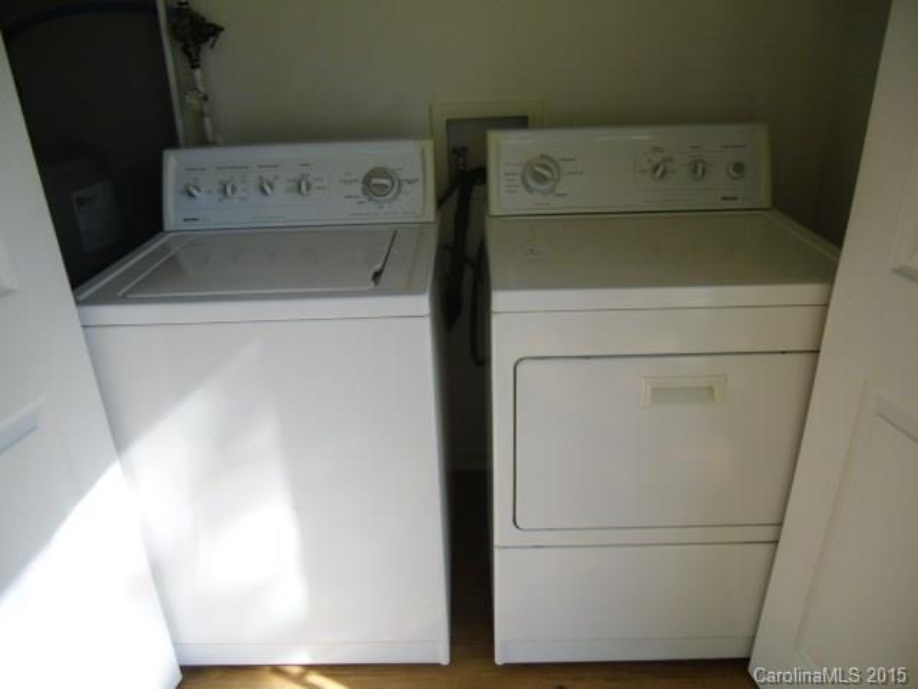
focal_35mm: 27
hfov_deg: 65.3
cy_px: 344
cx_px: 459
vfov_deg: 51.4
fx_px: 716
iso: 100
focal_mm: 4.9
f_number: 3.2
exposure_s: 1/60
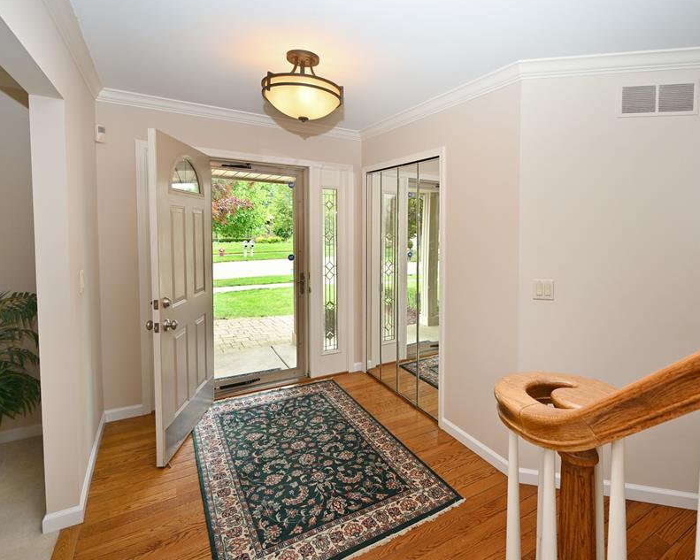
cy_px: 288
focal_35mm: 17
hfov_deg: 89.2
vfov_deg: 77.0
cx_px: 396
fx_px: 352
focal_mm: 14
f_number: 8
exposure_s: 1/60
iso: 360
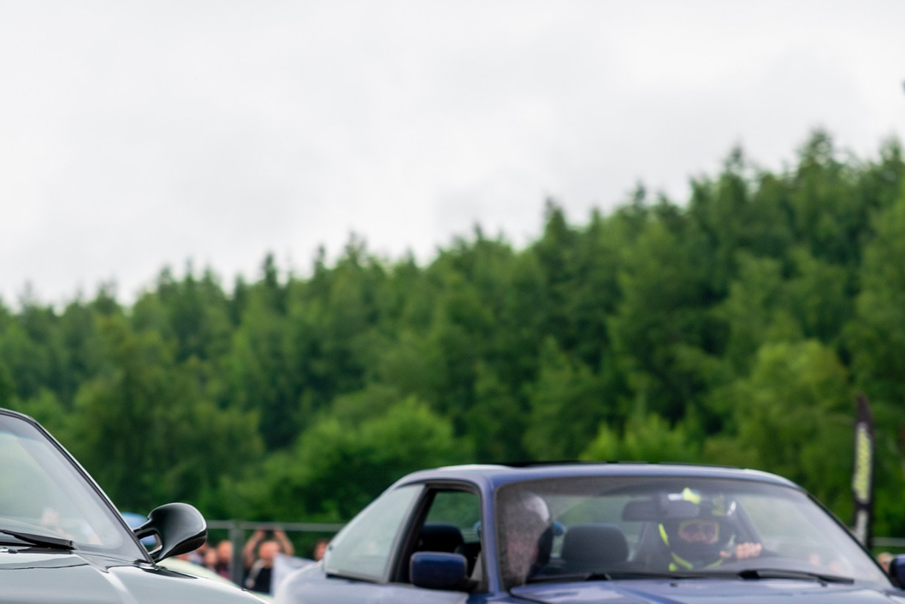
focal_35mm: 223
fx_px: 5607
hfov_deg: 9.2
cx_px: 131
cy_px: 603
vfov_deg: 6.1
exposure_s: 1/250
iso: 640
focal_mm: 85
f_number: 3.5
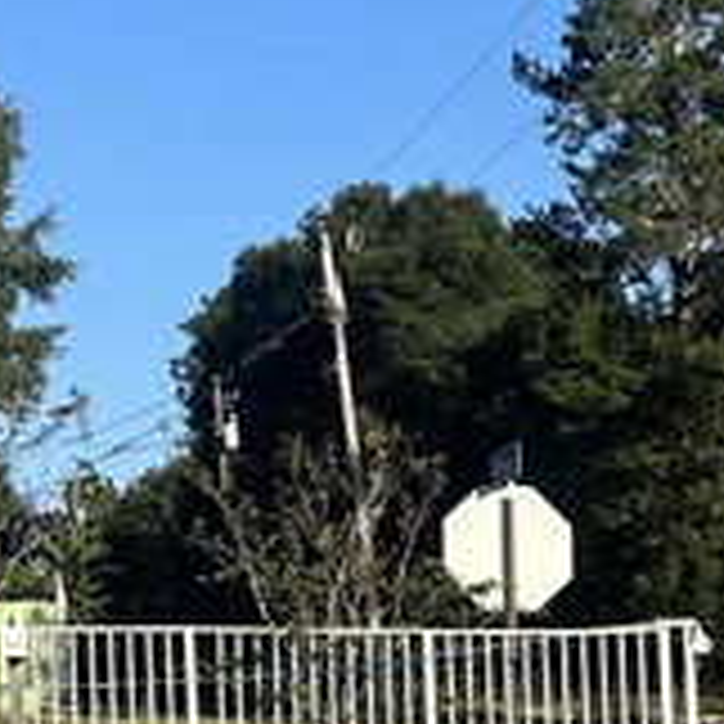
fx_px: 3194
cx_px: -427
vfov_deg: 12.9
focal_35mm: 135
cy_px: 108
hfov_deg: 12.2
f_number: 1.78
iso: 80
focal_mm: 6.86
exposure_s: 1/3597
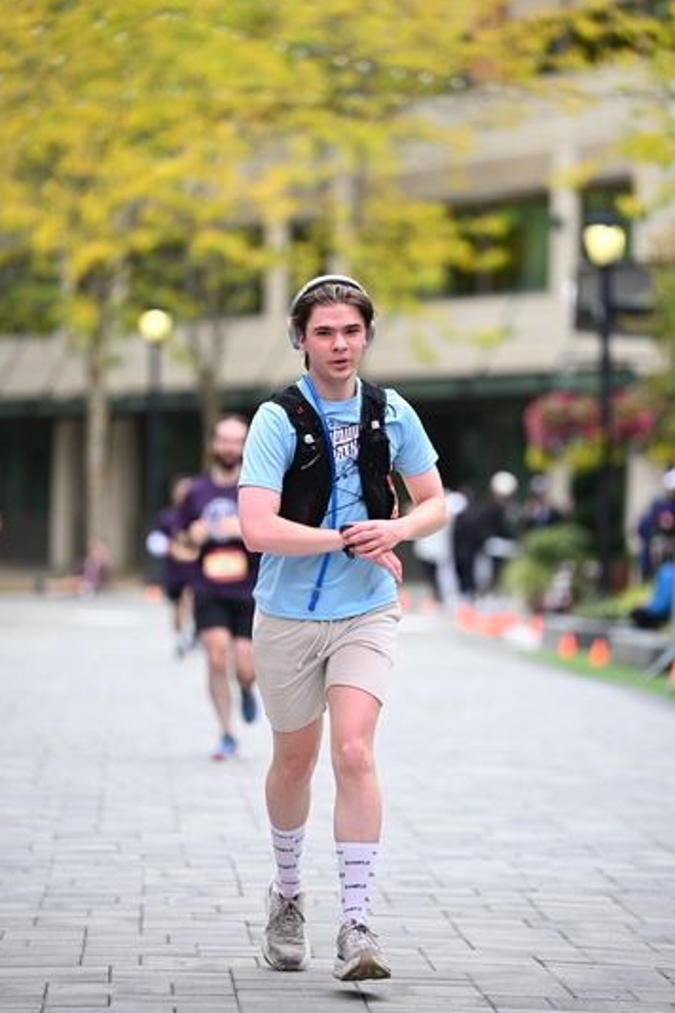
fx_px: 4781
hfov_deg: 8.1
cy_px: 493
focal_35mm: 170
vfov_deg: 12.1
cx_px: 344
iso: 640
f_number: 2.8
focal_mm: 165
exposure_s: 1/2000
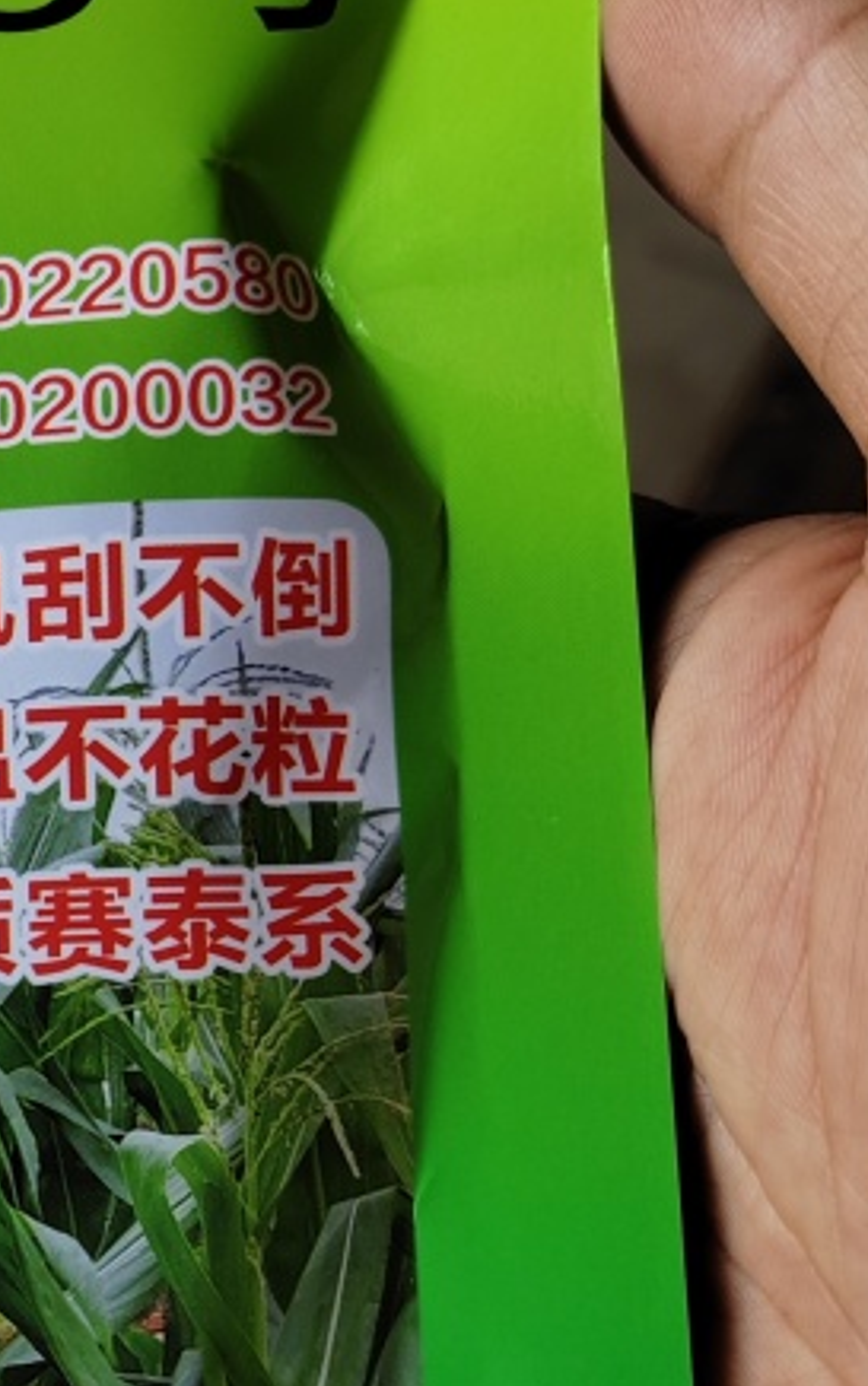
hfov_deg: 17.2
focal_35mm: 70
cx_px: -350
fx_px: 2646
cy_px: 965
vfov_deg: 29.1
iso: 100
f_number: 1.8
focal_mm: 6.14
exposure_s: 1/170
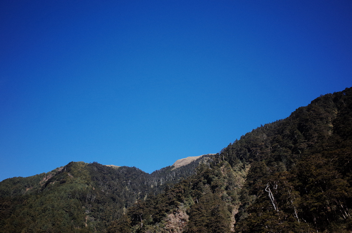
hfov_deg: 65.6
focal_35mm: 28
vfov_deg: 46.2
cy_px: 116
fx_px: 273
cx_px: 176
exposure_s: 1/750
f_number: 3.5
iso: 400
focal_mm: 18.3
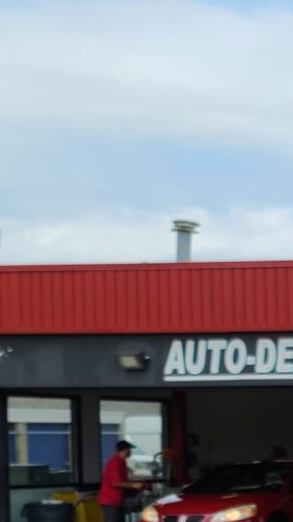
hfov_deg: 9.1
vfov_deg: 19.1
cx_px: 869
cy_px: 524
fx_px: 1505
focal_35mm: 109
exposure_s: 1/787
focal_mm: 7
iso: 16
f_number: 1.8
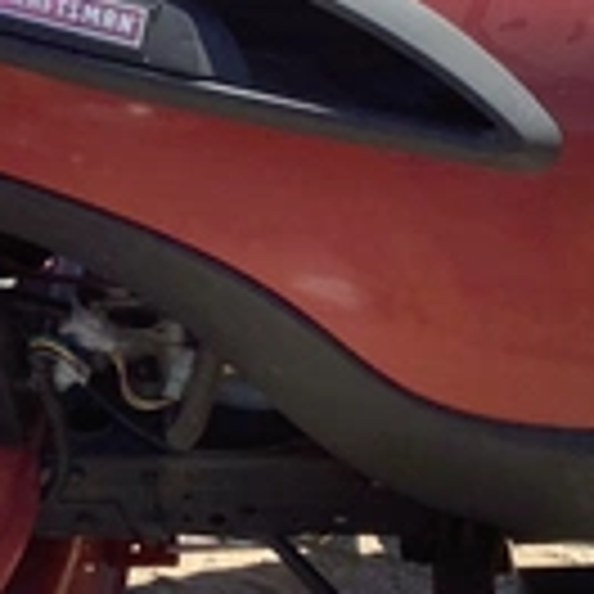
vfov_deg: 20.9
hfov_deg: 20.8
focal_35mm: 83
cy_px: 351
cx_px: 212
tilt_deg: -40.6
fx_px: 1611
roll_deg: +1.3
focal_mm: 3.3
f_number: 2.4
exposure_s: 1/684
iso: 25
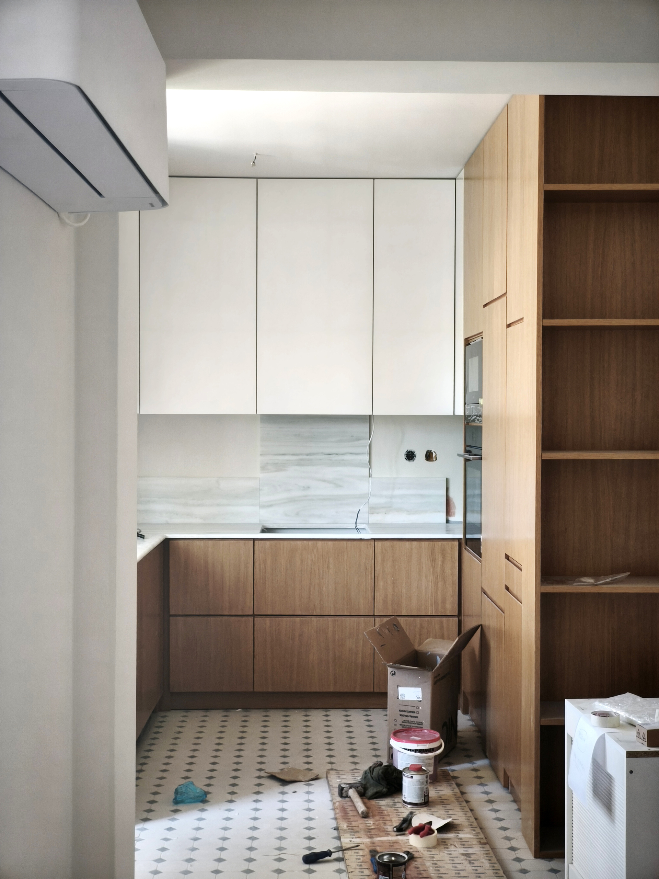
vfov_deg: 38.2
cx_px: 330
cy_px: 440
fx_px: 1269
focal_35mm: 50
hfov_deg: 29.1
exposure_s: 1/50
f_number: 1.9
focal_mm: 7.1
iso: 640
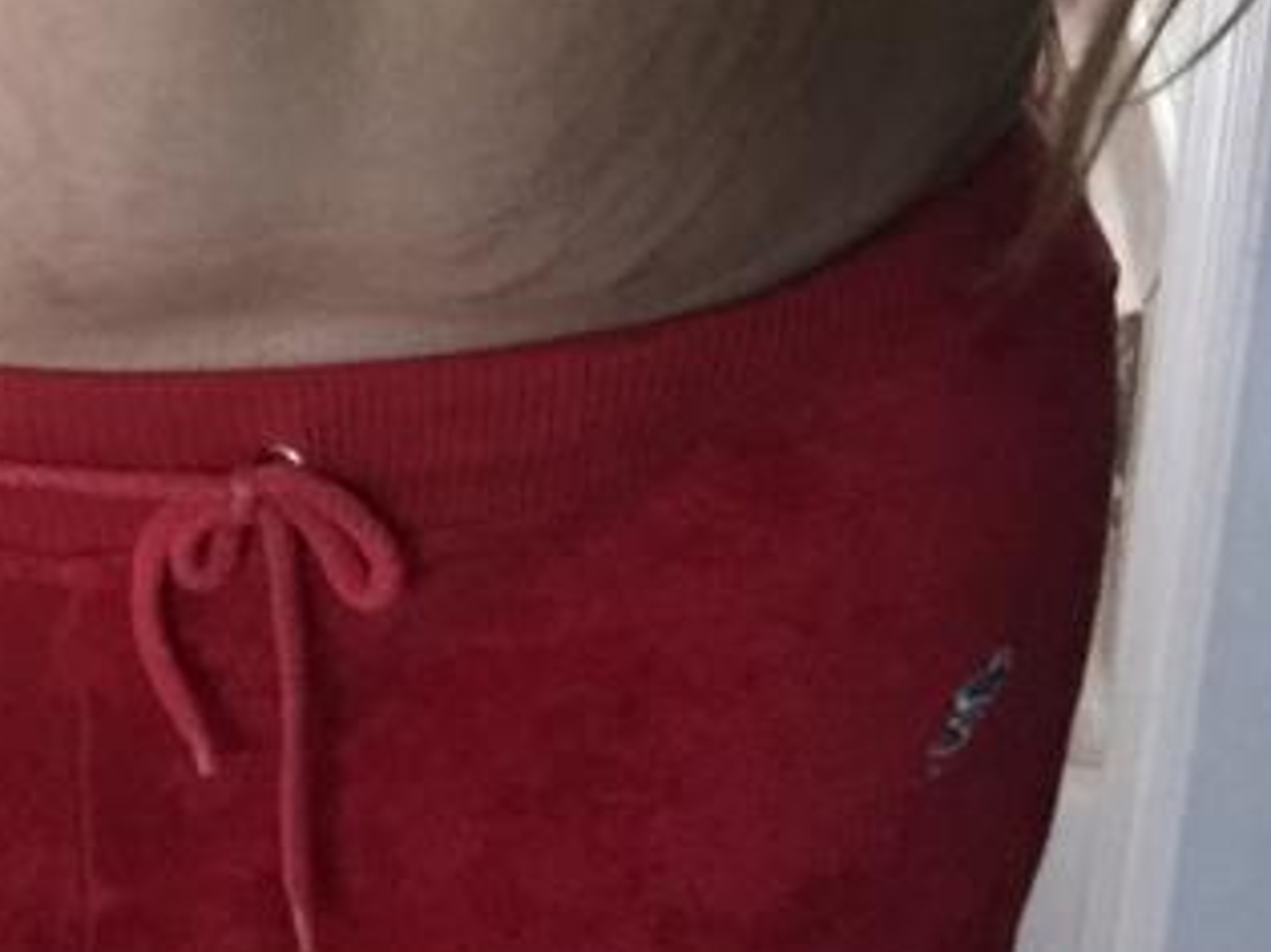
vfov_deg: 20.6
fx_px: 2496
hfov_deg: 27.3
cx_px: 73
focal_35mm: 68
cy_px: -77
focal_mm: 2.65
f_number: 2.2
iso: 320
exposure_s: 1/15
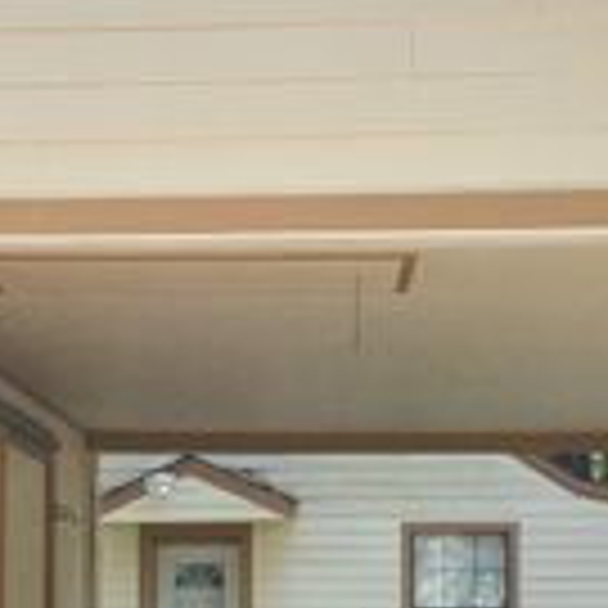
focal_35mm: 85
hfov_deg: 20.3
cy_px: 588
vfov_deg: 19.9
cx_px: 185
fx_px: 1689
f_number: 1.8
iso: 40
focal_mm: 5.4
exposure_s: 1/300
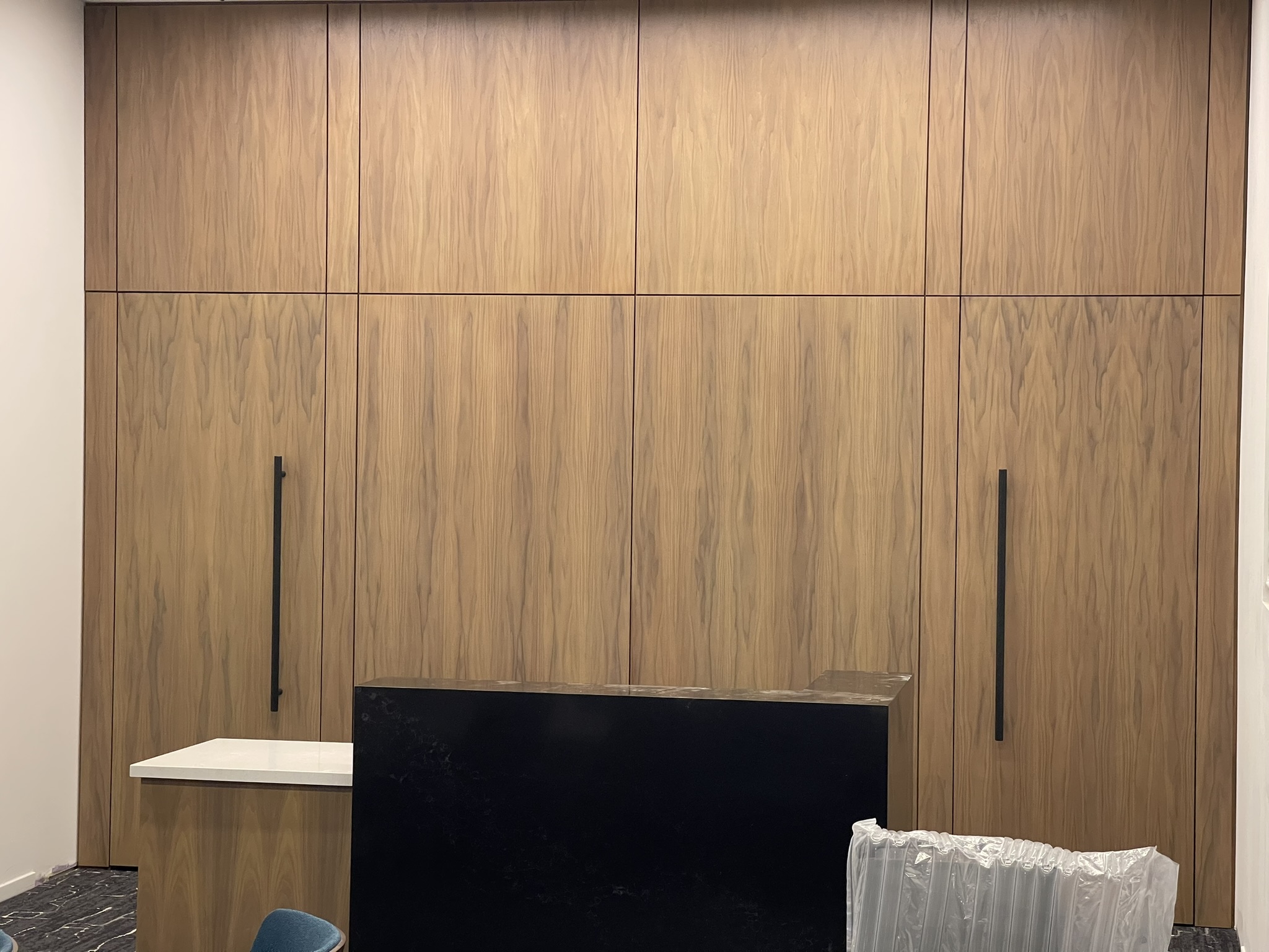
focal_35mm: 64
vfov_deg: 22.9
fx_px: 2346
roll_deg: -1.3
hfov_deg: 30.3
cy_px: 476
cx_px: 634
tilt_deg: -1.0
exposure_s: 1/99
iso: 160
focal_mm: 7.5
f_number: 2.2
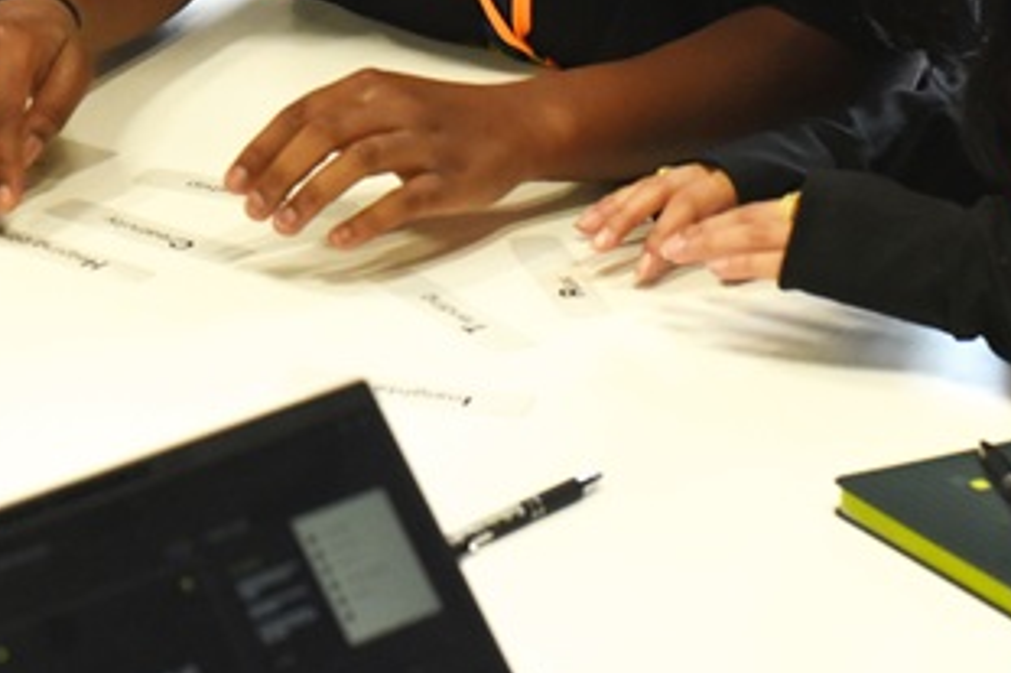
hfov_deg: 12.6
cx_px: 65
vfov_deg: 8.3
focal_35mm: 161
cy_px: -359
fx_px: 4519
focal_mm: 50
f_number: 4
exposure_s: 1/400
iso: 2500
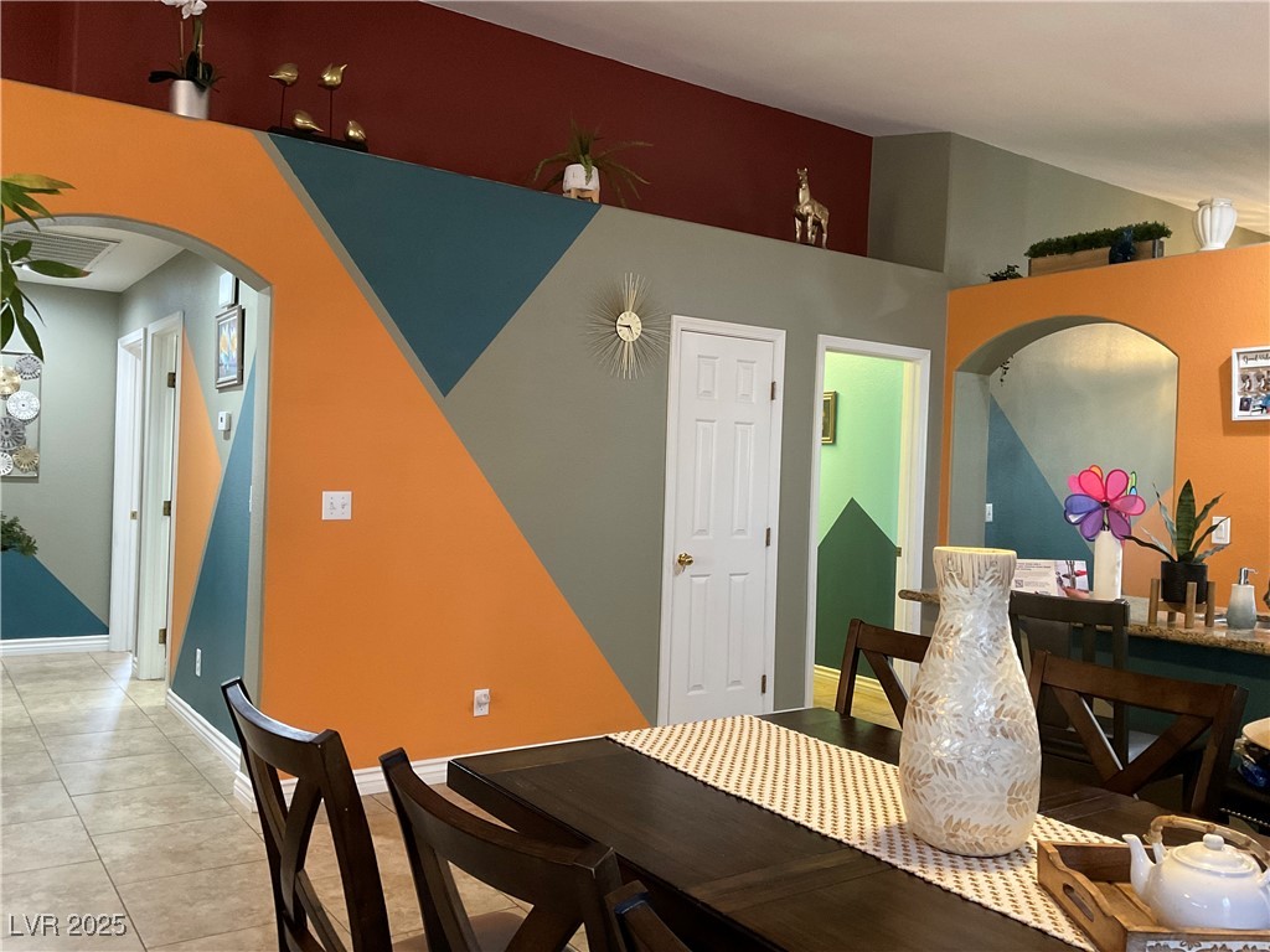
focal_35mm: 29
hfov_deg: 61.7
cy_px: 476
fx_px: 1064
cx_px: 635
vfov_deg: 48.2
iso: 200
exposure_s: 1/40
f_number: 1.8
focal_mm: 3
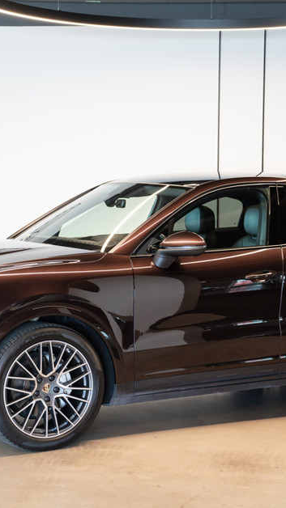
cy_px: 254
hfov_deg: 13.4
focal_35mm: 90
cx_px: 160
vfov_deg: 23.7
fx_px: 1214
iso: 1000
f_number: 2.8
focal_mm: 57
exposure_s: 1/100
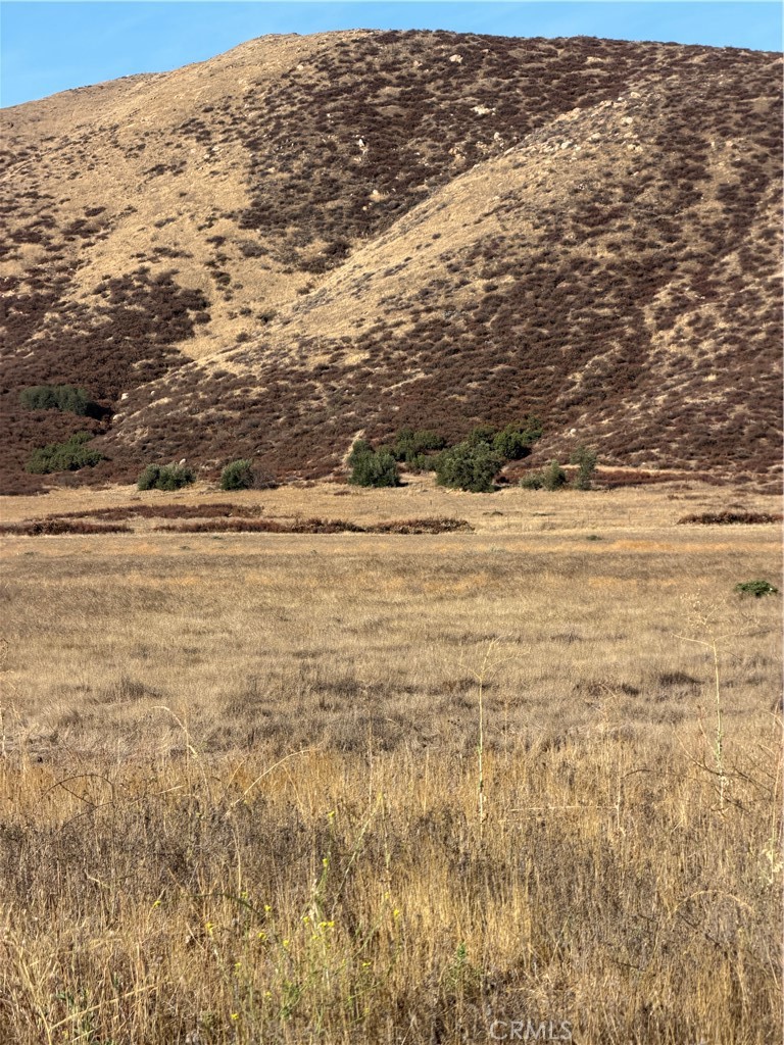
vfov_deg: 19.6
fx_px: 3020
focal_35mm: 100
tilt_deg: -0.7
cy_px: 522
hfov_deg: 14.8
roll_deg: +1.8
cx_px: 392
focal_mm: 16.89
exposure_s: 1/638
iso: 25
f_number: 2.8
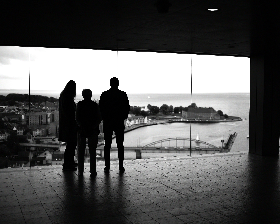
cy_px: 113
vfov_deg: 32.7
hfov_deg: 40.3
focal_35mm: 46
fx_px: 381
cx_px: 155
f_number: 2
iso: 400
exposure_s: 1/1000
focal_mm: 40
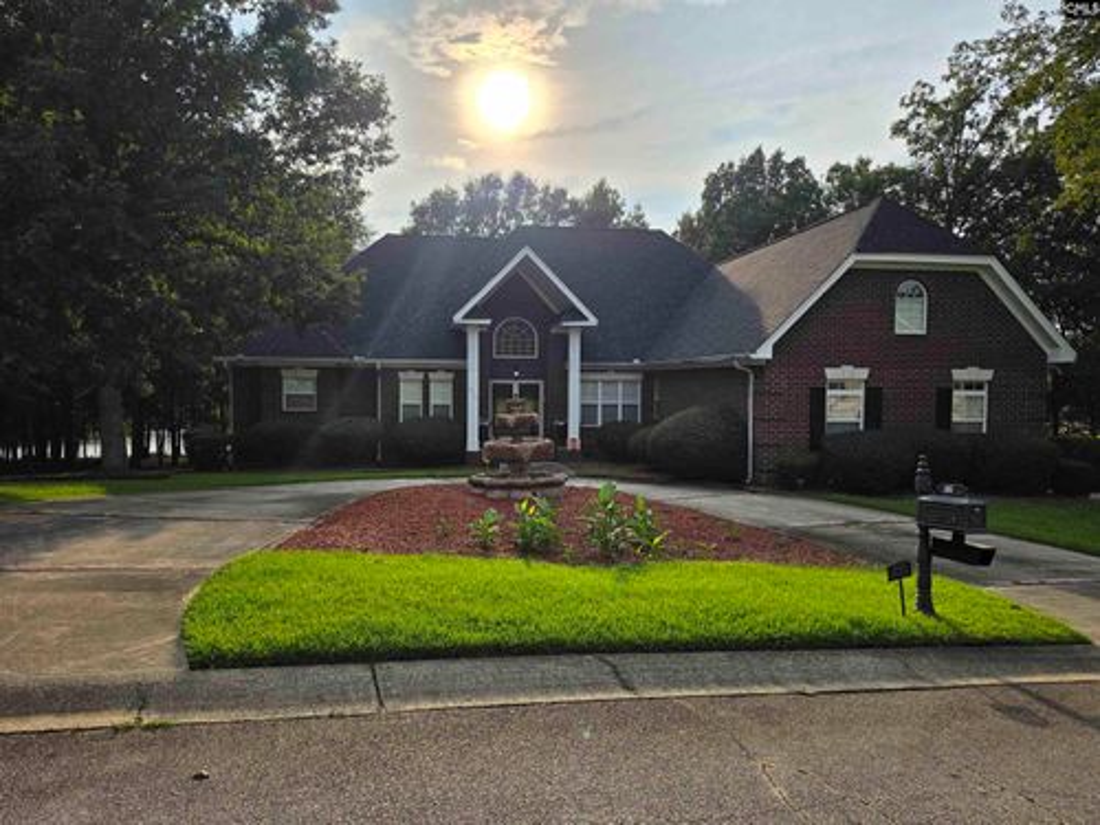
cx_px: 550
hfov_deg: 73.9
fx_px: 731
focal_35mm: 23
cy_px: 412
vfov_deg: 58.9
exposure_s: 1/7939
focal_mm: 6.5
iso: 25
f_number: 1.4
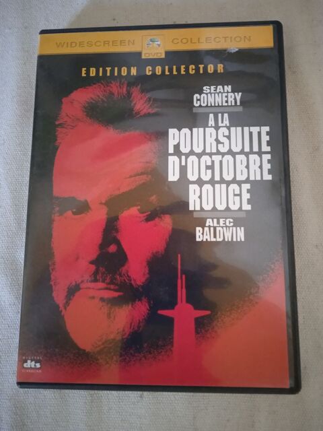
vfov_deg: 63.4
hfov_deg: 49.7
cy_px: 216
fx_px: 348
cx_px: 162
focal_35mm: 28
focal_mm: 3.43
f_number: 2.2
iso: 1704
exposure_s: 1/14.3
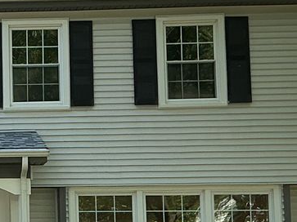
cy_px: 213
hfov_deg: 15.9
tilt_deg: +6.0
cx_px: -133
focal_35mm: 115
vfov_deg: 12.7
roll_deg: +0.4
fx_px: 986
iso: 25
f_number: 1.8
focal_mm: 3
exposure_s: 1/465
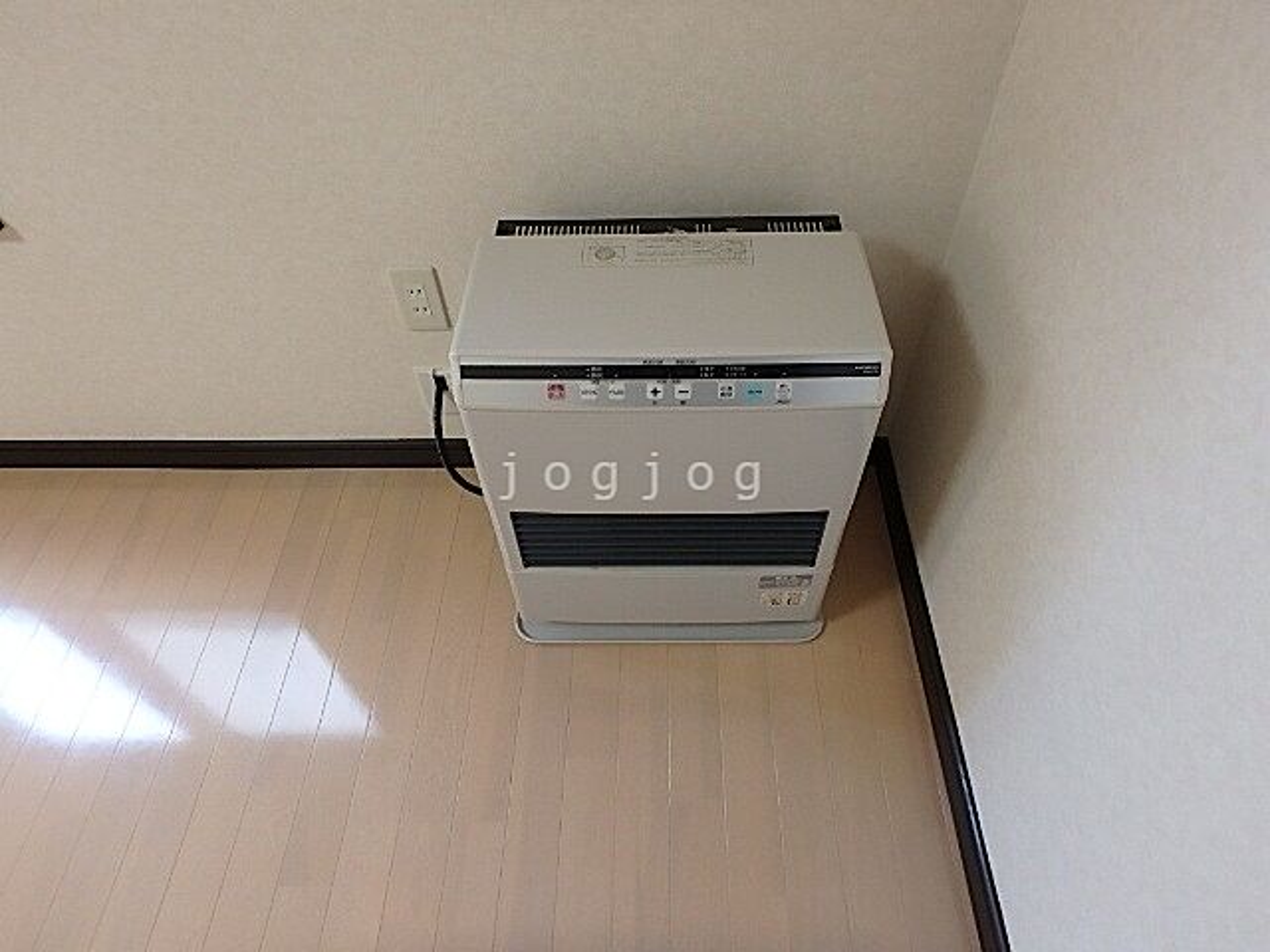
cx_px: 635
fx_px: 770
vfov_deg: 63.4
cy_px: 476
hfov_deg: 79.0
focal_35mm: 21
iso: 320
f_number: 3.5
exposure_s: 1/30
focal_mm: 3.7
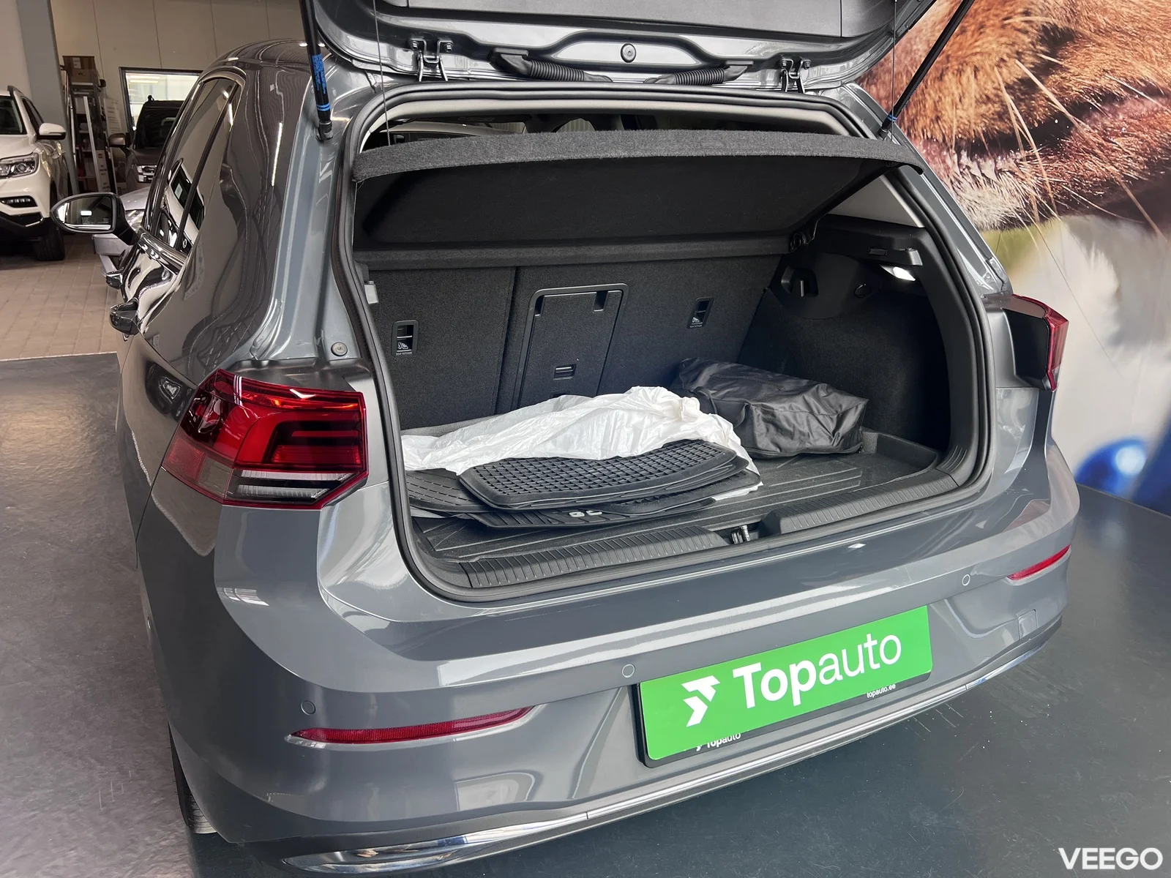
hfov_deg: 67.3
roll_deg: +0.0
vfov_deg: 53.1
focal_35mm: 26
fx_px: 880
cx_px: 586
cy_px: 439
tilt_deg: -16.7
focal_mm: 5.7
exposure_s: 1/121
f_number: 1.5
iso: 80
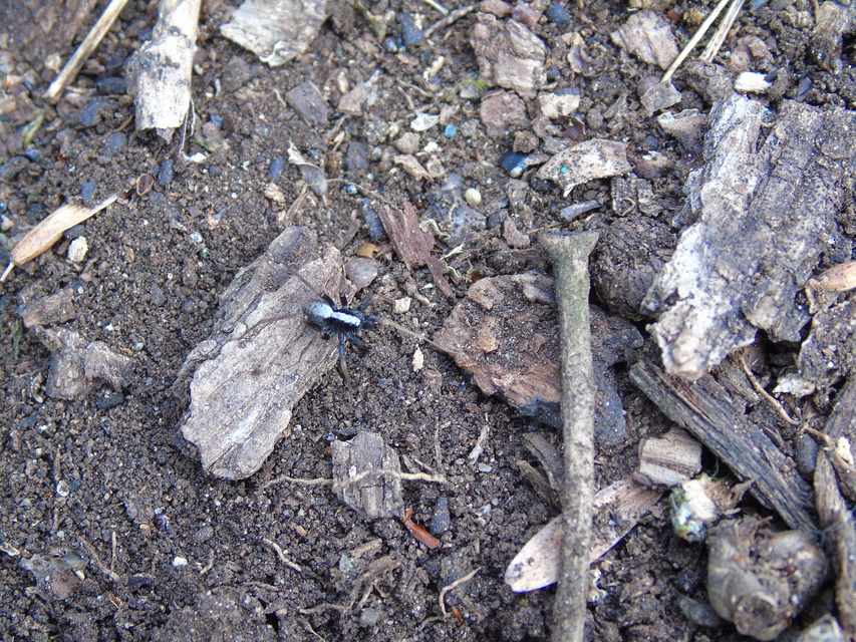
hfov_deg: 20.9
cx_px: 428
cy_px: 321
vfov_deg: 15.7
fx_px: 2325
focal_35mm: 94
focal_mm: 17
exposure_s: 1/30
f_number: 4.3
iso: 100
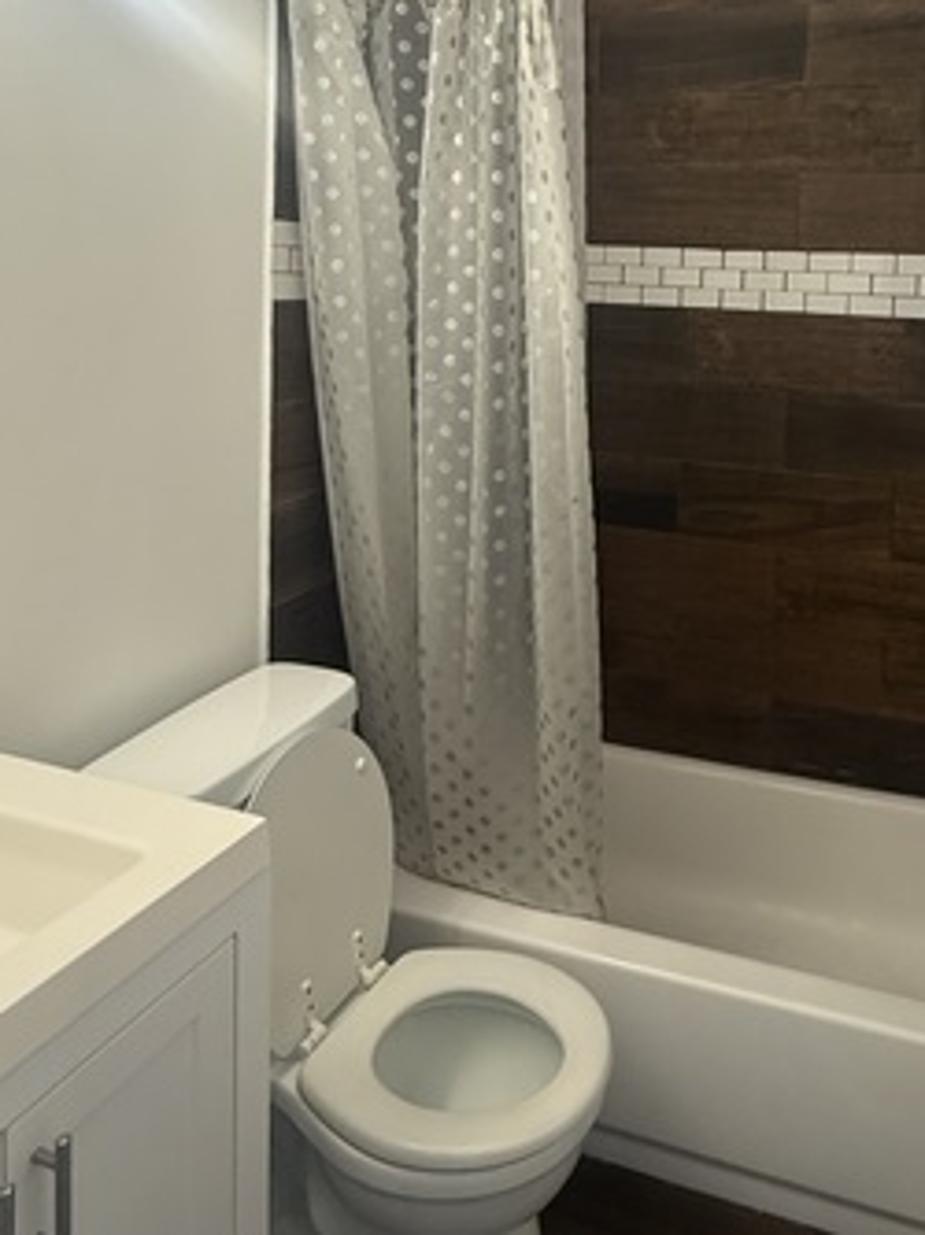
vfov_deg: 61.1
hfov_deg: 48.1
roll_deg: -2.5
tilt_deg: -3.7
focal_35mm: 28
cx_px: 677
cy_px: 364
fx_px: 999
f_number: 2.2
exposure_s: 1/60
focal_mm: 2.22
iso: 250
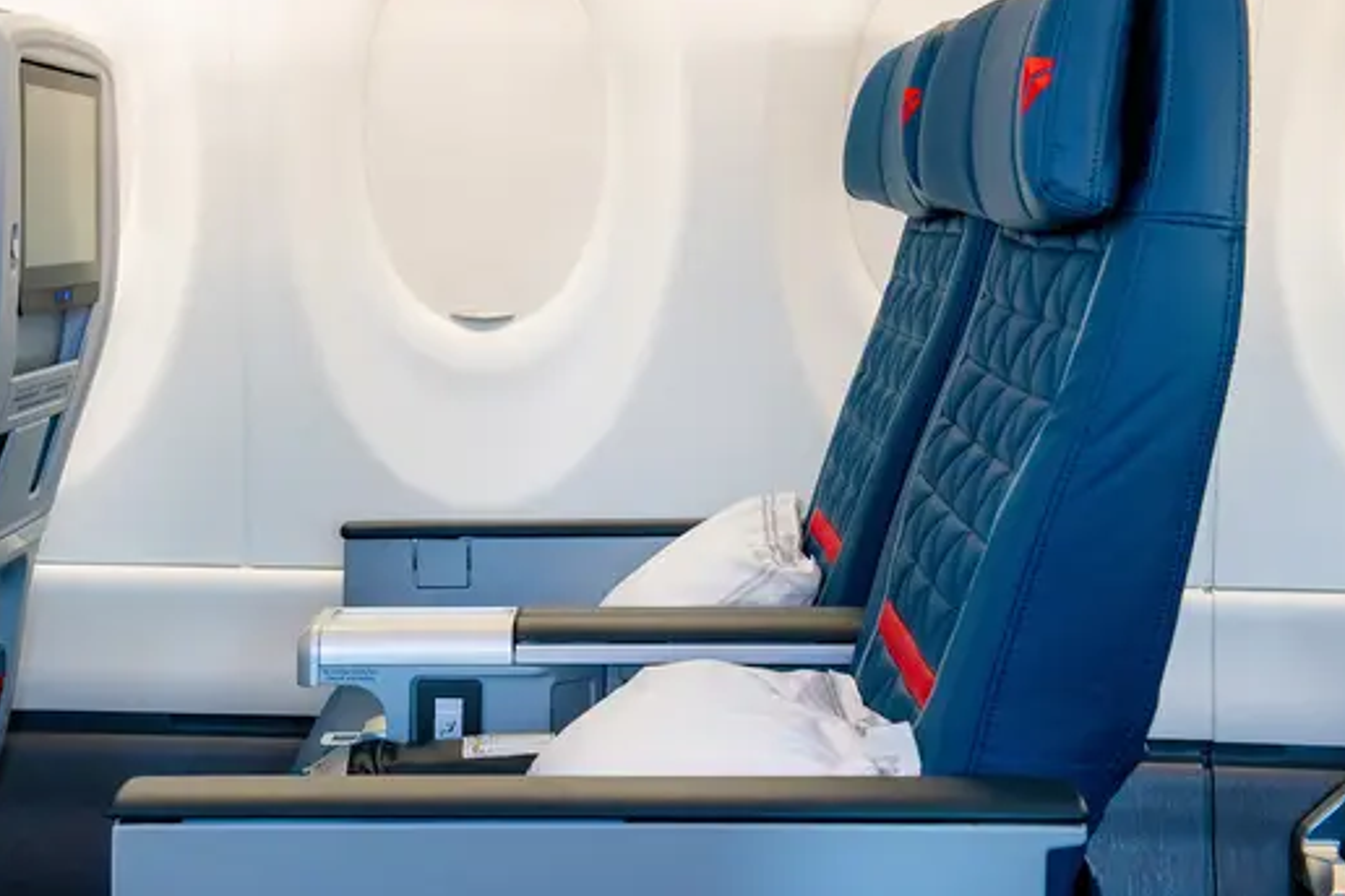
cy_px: 448
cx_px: 446
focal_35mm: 67
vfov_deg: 20.3
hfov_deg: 29.9
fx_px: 2503
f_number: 10
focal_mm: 48
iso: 1600
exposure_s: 1/13
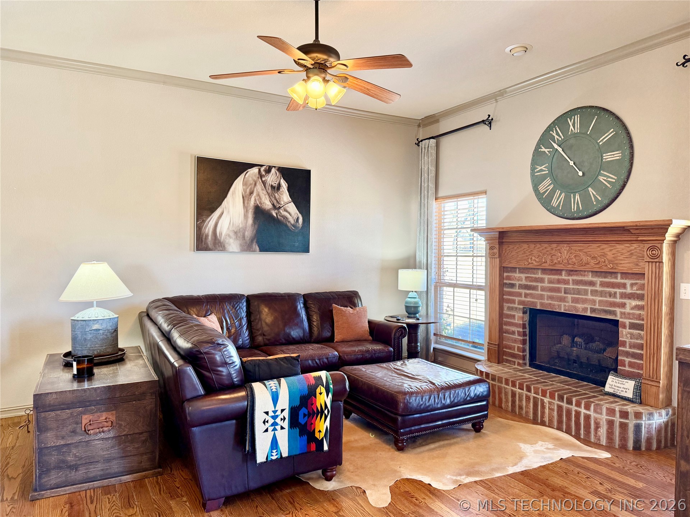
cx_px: 345
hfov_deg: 71.6
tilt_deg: -0.1
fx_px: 478
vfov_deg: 56.8
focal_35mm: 24
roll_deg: -0.7
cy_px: 258
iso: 200
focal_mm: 6.76
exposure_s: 1/60
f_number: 1.78
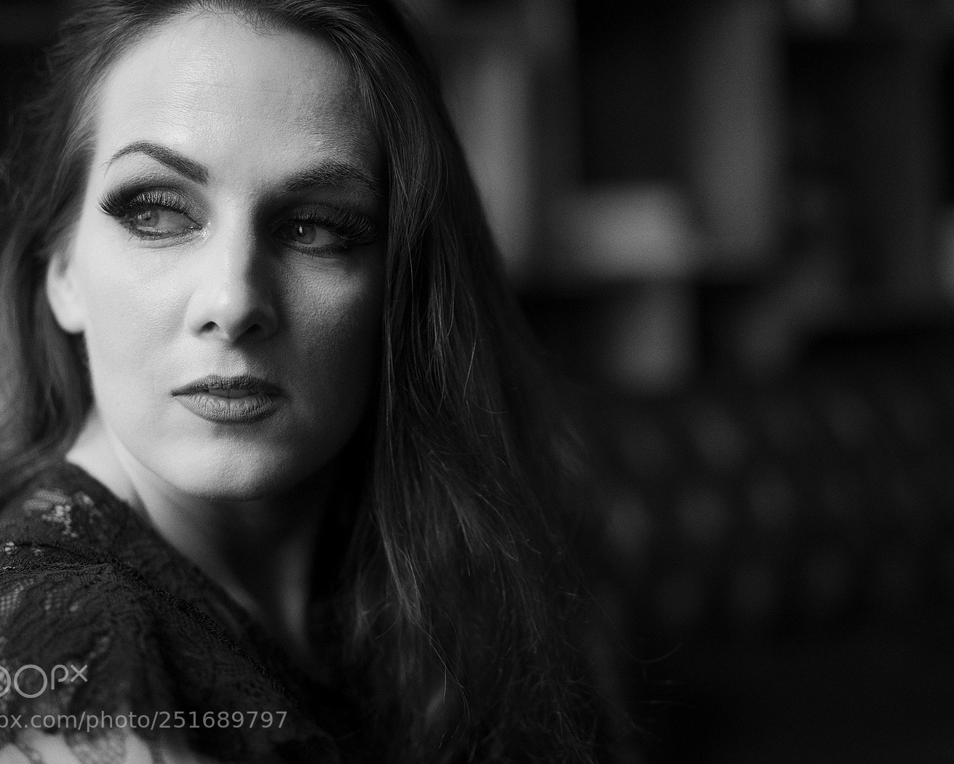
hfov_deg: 30.0
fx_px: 1779
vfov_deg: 24.2
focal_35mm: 63
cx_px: 489
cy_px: 388
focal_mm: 55
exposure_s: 1/160
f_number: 2
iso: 800
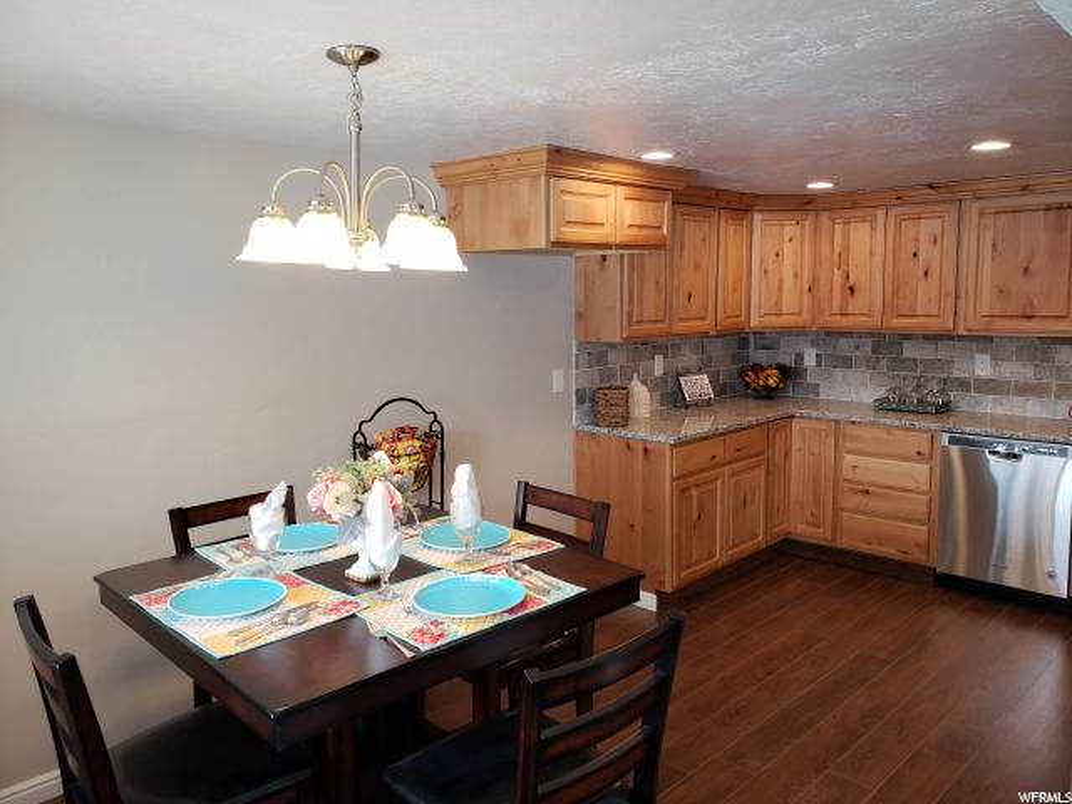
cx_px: 536
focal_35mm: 26
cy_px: 402
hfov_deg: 67.3
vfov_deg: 53.1
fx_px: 805
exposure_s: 1/60
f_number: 2.4
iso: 80
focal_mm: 4.3
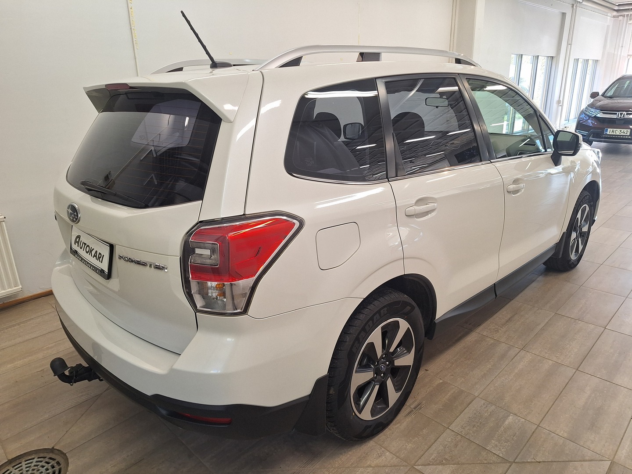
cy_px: 237
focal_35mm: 23
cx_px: 316
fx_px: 420
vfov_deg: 58.9
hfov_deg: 73.9
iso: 80
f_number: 1.8
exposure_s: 1/100
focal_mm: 5.54
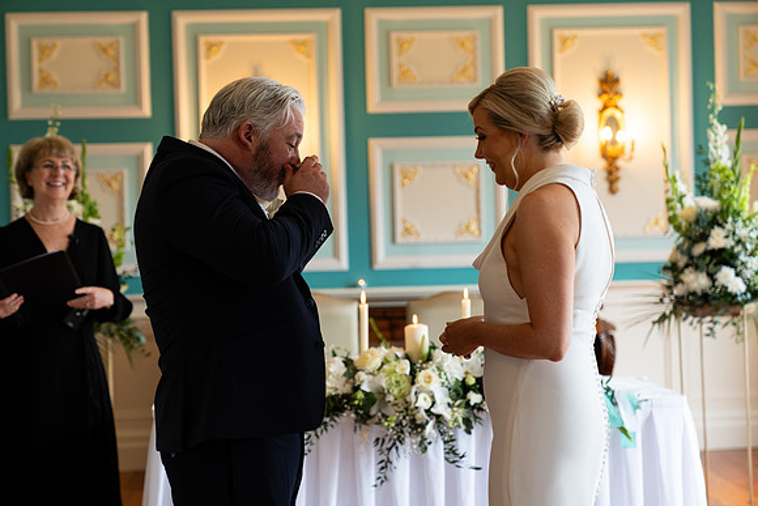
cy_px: 253
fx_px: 1327
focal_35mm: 63
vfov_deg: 21.6
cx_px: 379
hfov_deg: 31.9
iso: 640
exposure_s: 1/160
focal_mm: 63
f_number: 2.8
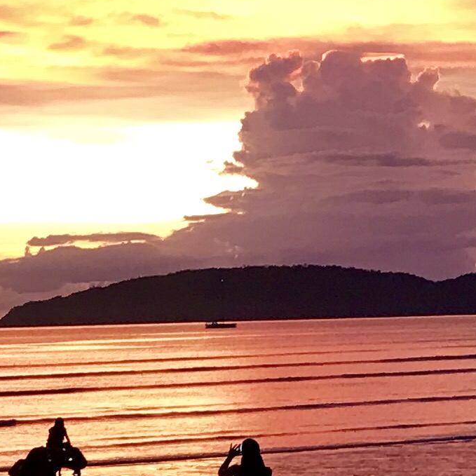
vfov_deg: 11.7
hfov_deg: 11.7
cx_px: -59
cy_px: 523
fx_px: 2287
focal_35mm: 147
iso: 25
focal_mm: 3.99
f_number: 1.8
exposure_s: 1/33
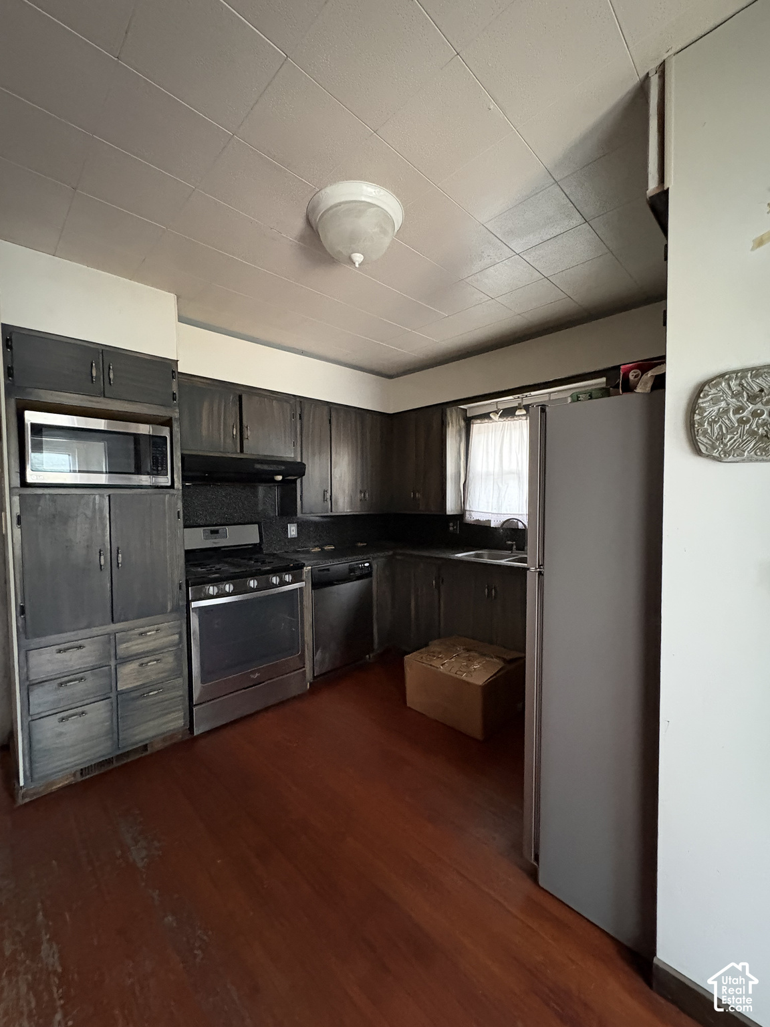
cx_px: 385
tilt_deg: -1.5
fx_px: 415
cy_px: 514
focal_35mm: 14
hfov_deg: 85.7
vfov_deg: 102.1
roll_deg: -0.4
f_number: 2.2
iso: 1600
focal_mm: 2.22
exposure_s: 1/30
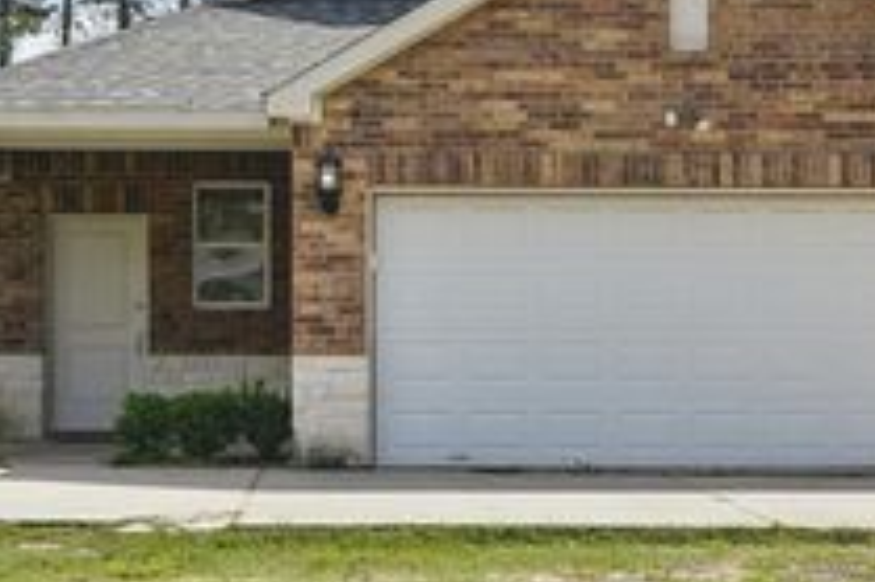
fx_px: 2089
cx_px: 435
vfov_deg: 15.9
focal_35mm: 86
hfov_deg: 23.7
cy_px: 241
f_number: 8
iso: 500
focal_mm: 36
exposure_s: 1/800
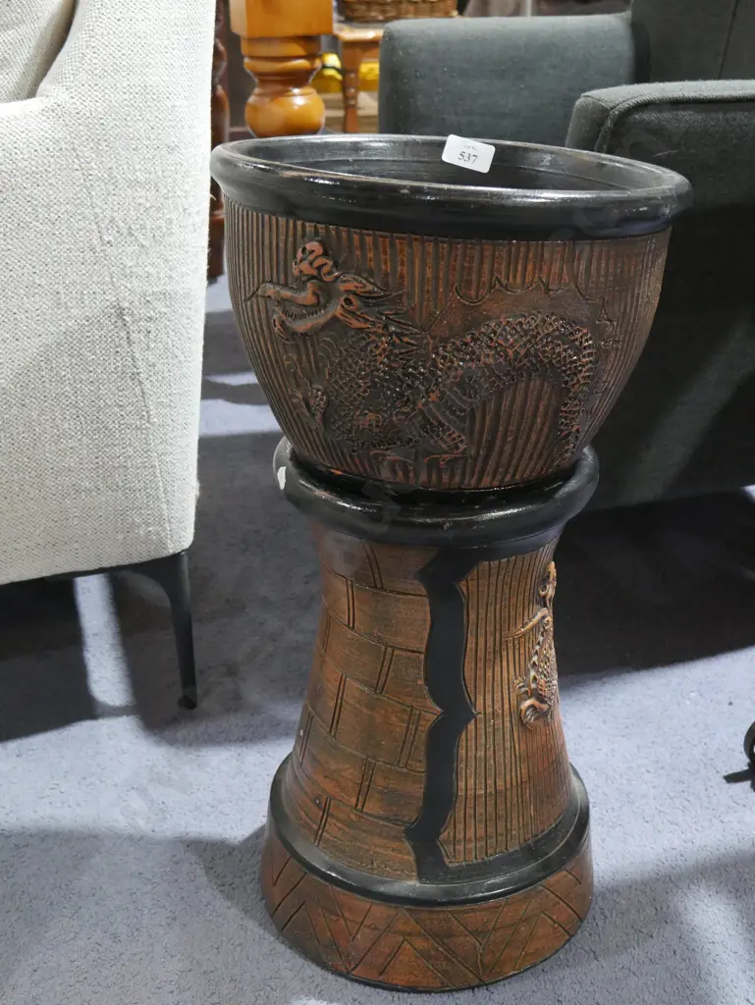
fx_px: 1337
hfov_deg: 31.5
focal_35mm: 46
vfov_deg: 41.2
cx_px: 378
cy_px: 502
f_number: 5.6
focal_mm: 23
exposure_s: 1/60
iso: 3200
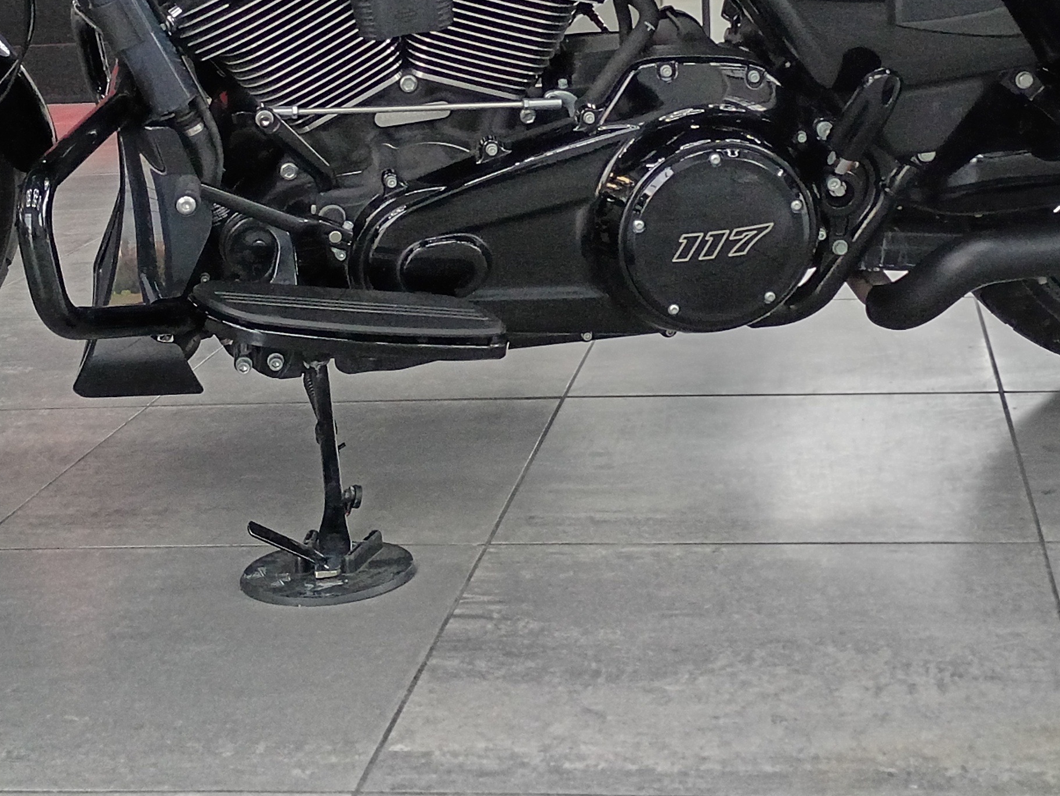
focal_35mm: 65
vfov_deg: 21.9
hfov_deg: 29.8
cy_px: 22
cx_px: 595
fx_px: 1991
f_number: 1.8
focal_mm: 4.27
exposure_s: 1/60
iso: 407
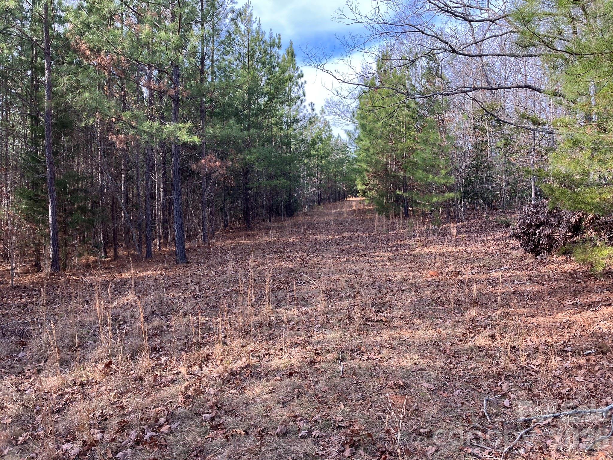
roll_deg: -1.5
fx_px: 496
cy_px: 230
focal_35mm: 28
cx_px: 306
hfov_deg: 63.4
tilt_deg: -1.8
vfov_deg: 49.7
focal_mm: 3.99
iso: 32
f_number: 1.8
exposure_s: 1/204
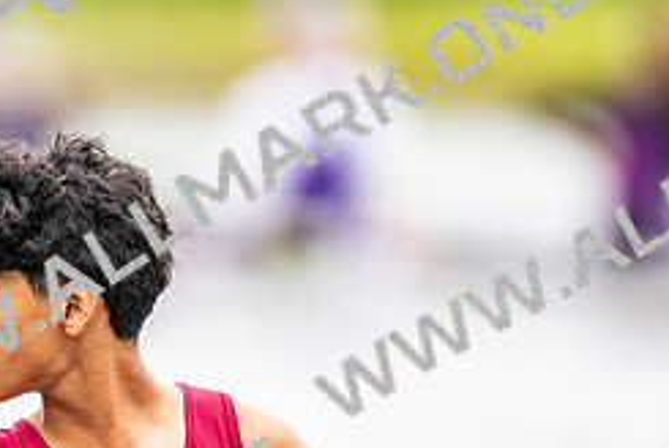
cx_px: 115
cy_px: 463
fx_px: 26382
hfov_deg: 1.5
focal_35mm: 1418
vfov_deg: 1.0
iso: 1600
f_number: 4
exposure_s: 1/2500
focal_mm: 600
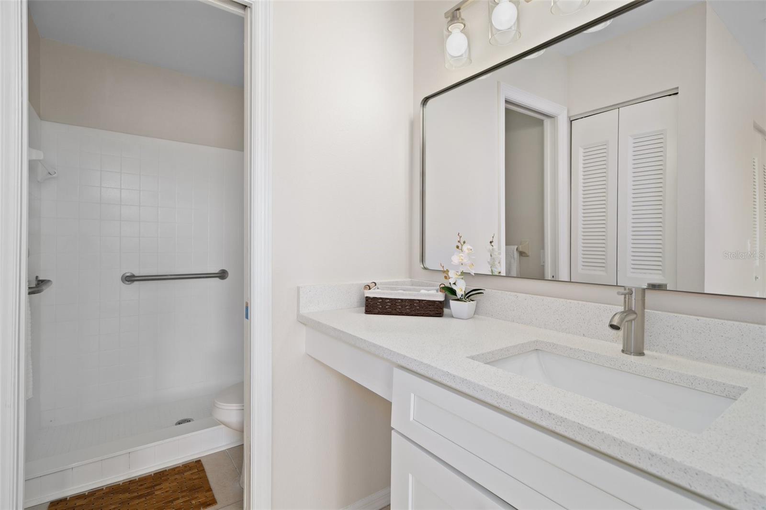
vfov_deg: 70.4
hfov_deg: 93.3
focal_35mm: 17
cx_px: 383
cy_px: 255
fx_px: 362
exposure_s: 1/2.5
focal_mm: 17
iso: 320
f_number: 8
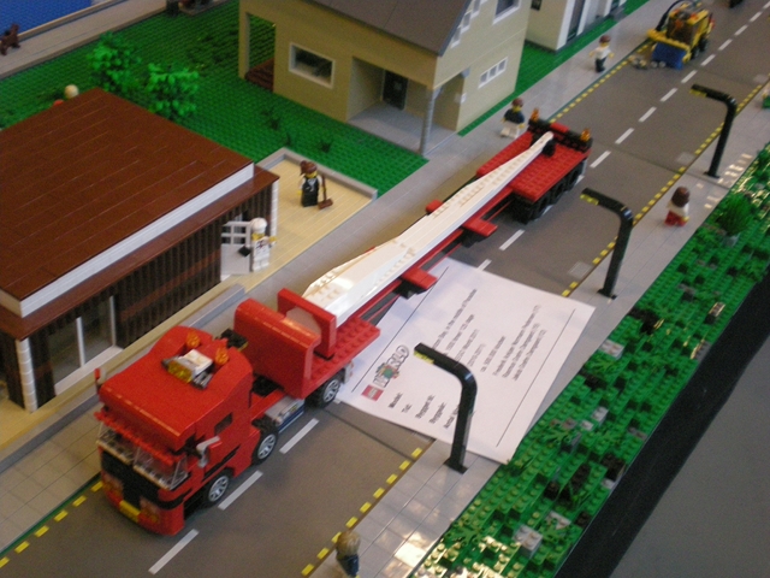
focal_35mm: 44
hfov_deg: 42.9
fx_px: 979
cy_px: 289
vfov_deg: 32.9
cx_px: 385
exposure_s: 1/34.2
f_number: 3.5
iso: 400
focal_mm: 7.4
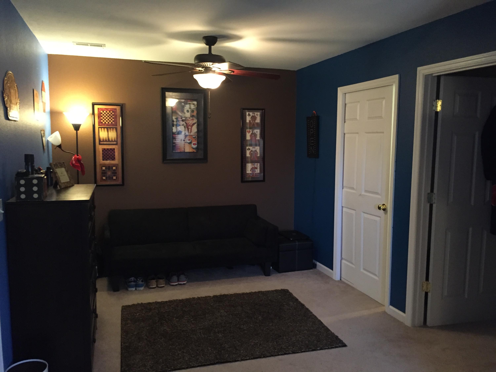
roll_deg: -0.7
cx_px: 248
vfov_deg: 48.2
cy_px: 186
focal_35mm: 29
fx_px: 416
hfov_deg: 61.7
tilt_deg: -7.1
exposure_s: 1/15
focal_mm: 4.15
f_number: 2.2
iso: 250
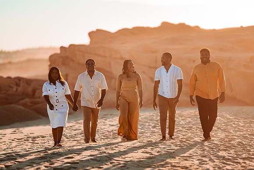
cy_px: 85
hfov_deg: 15.2
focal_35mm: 135
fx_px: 953
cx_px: 127
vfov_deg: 10.2
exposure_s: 1/3200
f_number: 1.8
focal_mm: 135
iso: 80
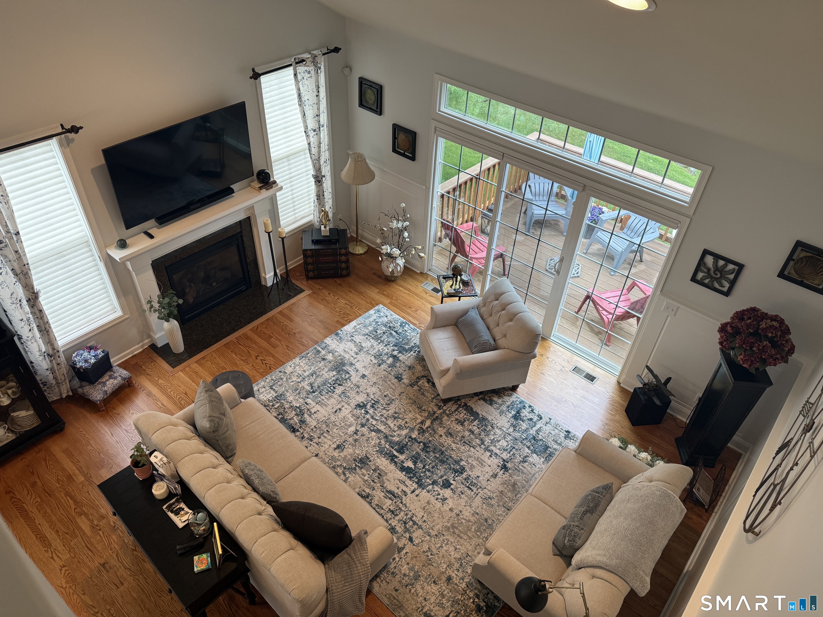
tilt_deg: -40.1
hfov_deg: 71.6
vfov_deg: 56.8
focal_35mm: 24
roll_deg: -2.8
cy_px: 308
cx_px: 412
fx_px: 571
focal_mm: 6.76
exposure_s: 1/120
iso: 200
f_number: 1.78
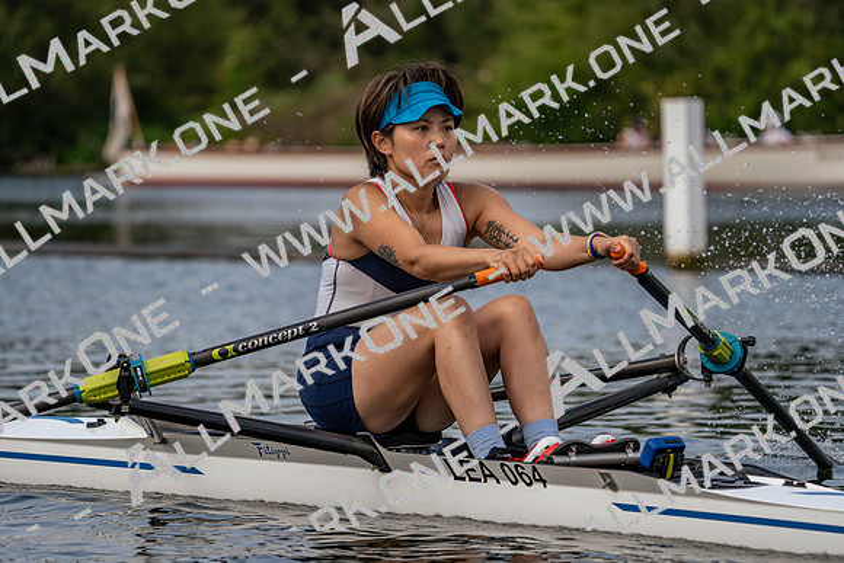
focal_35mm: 236
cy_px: 282
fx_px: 5534
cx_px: 422
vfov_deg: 5.8
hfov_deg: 8.7
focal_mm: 236
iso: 250
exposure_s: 1/1600
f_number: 5.6
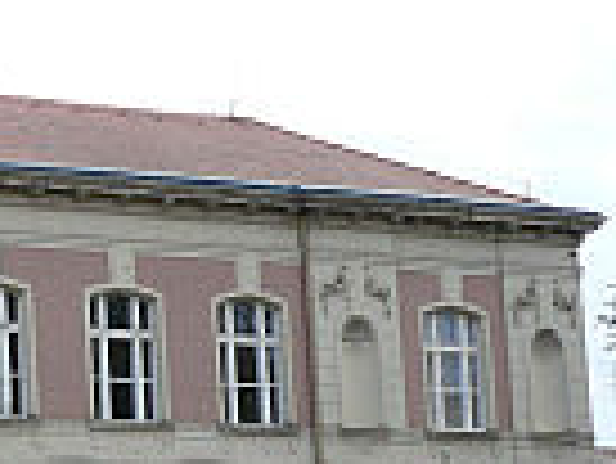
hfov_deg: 14.0
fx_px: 2333
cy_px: 496
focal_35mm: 131
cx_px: -337
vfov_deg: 11.2
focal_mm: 8
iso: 100
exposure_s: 1/250
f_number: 5
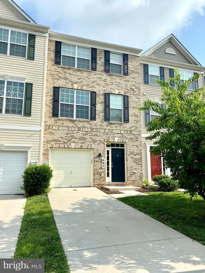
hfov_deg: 53.1
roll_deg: -0.3
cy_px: 136
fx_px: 205
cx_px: 102
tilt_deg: +10.2
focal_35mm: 26
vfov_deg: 67.3
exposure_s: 1/2625
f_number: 1.8
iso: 32
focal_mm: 4.25
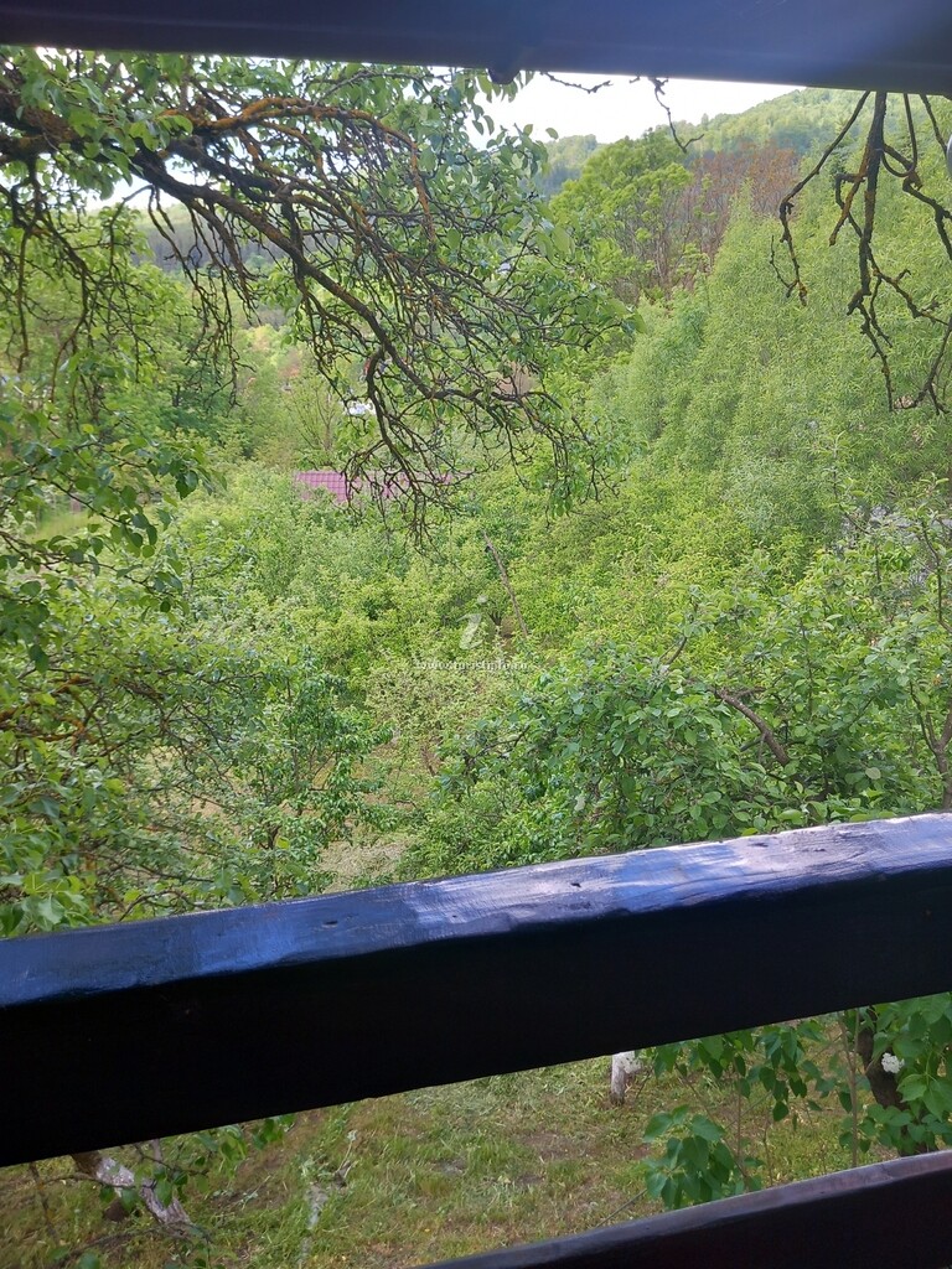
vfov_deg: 65.3
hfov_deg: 51.4
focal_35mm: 27
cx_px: 476
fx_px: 990
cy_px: 634
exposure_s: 1/50
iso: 25
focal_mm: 4
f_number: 1.8
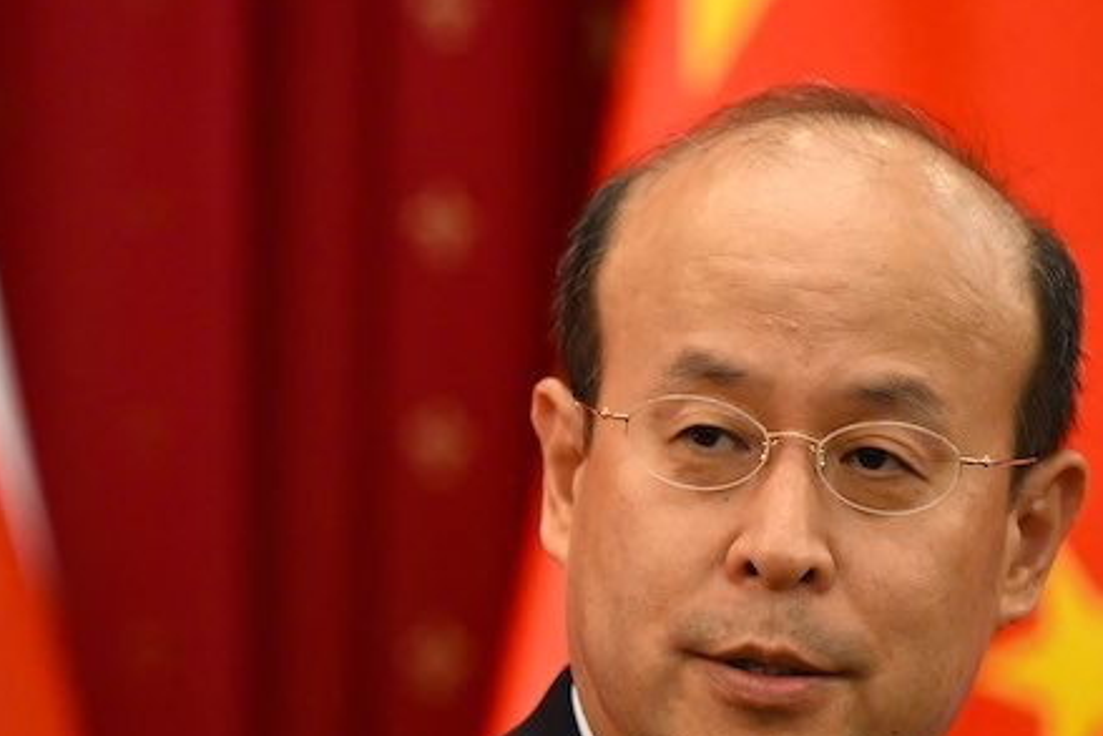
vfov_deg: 3.4
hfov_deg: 5.0
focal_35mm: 410
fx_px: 12565
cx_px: 312
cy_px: 620
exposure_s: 1/400
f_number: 2.8
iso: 2000
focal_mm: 200
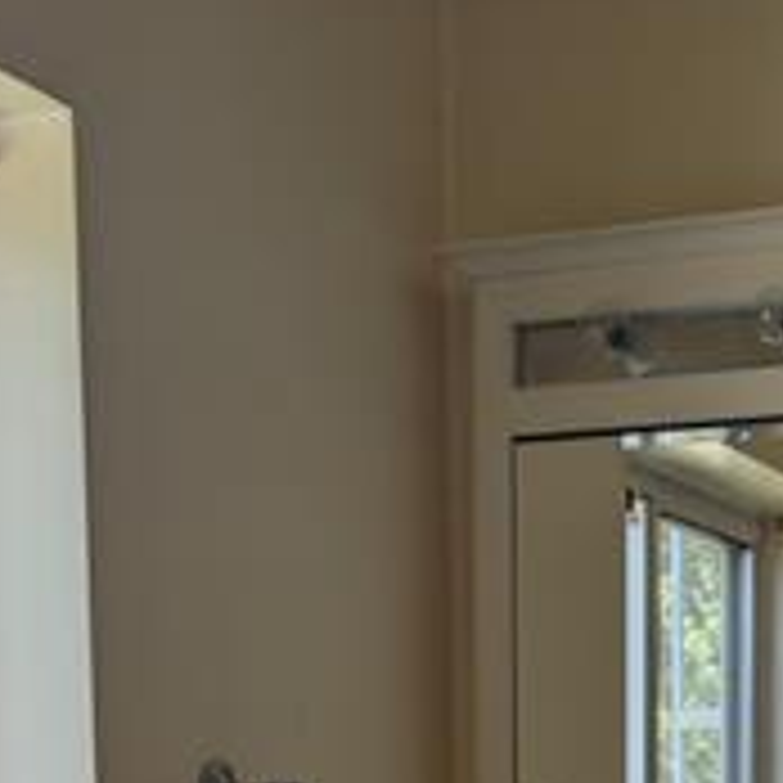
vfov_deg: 15.9
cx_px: 616
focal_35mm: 94
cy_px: 1386
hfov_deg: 18.3
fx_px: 2406
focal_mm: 6.9
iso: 18
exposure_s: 1/115
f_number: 1.68
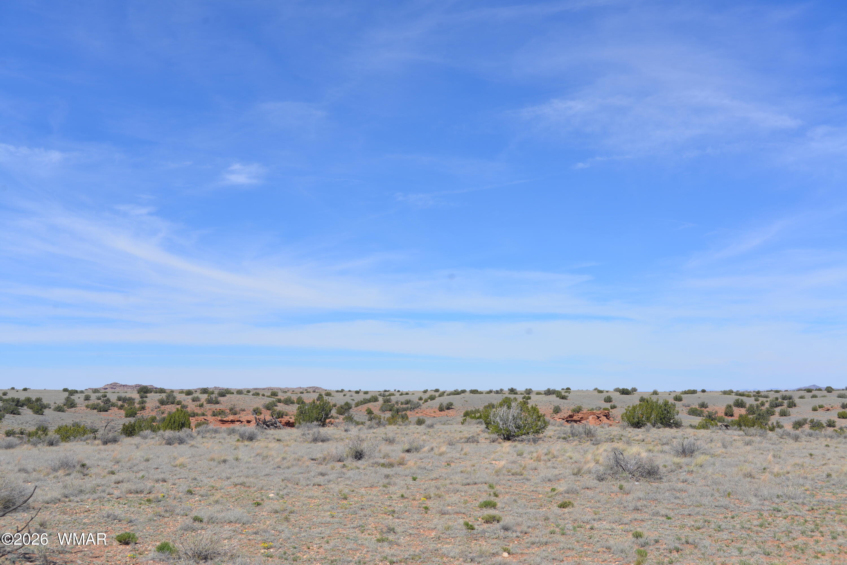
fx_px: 941
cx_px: 424
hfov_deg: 48.4
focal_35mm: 40
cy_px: 282
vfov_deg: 33.4
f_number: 9
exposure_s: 1/320
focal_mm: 40
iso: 100
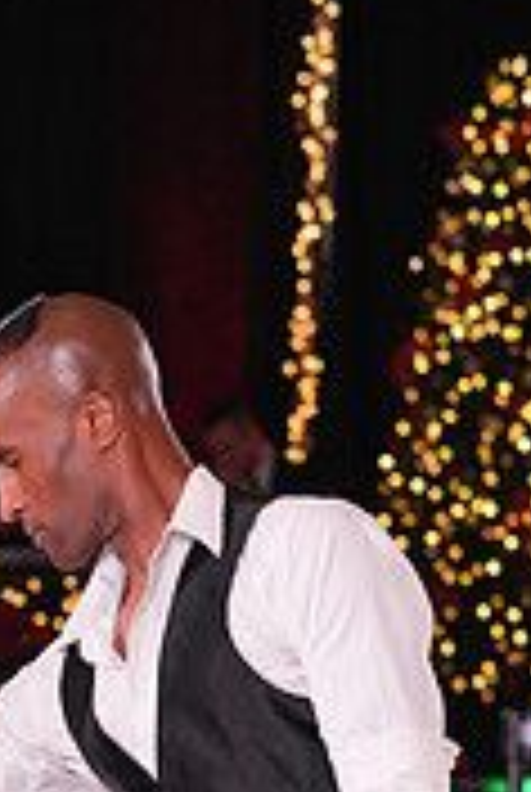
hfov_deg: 4.9
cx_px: -47
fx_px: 6236
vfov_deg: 7.2
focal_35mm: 283
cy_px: 1094
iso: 2000
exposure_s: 1/200
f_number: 4.5
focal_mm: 86
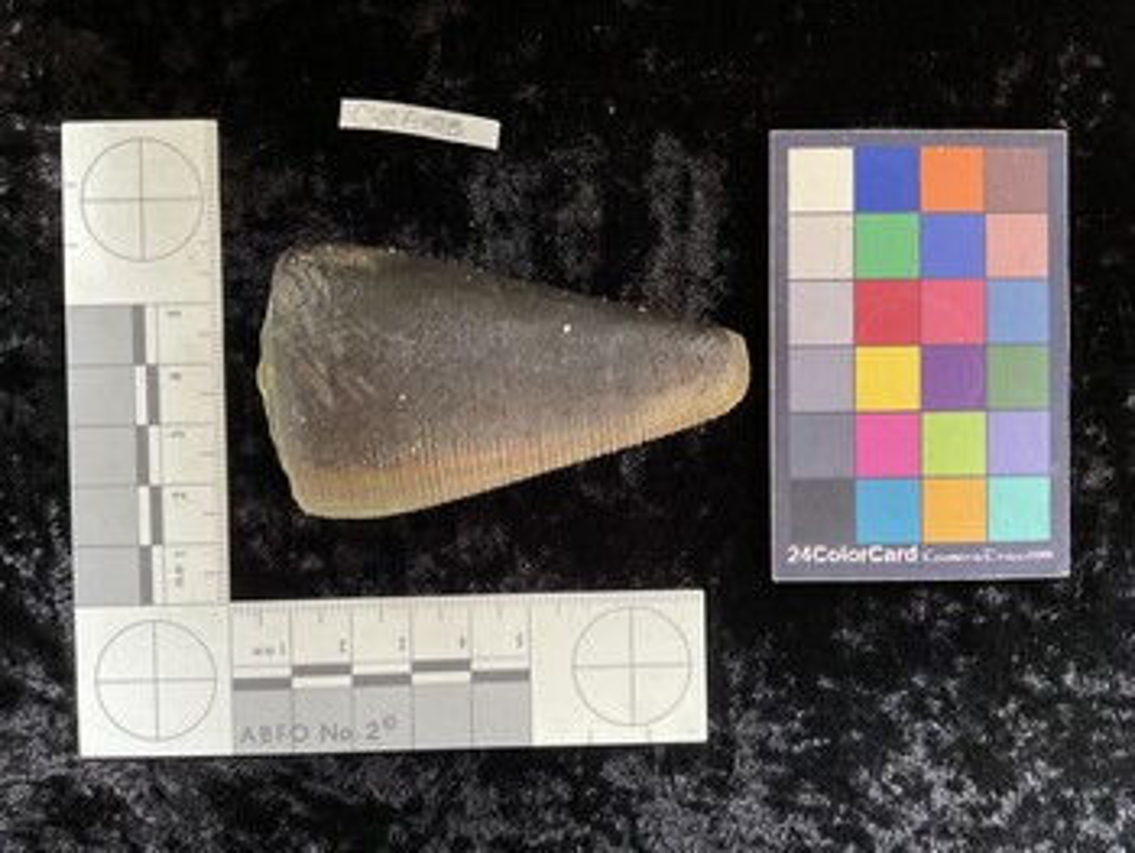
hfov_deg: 61.6
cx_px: 568
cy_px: 426
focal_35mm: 29
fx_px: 952
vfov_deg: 48.3
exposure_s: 1/60
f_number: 1.8
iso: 200
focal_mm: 3
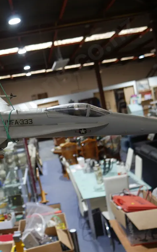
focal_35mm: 40
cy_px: 126
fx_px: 274
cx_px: -2
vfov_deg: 49.3
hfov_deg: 29.7
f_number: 3.5
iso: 250
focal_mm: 14
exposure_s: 1/60
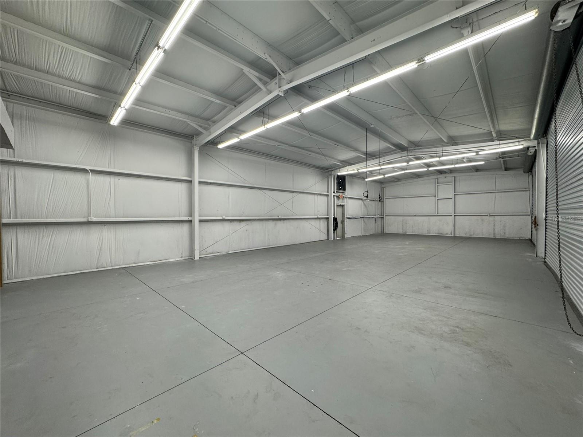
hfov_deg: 102.1
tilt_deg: -1.2
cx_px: 292
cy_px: 218
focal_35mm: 14
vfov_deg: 85.7
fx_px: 236
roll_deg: -0.6
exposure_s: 1/120
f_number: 2.2
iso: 160
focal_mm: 2.22
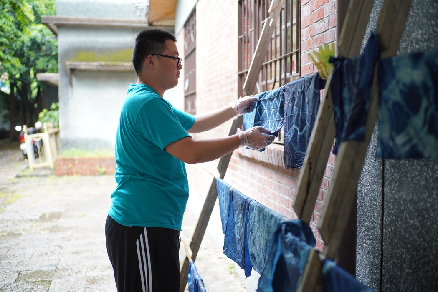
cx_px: 219
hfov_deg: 54.4
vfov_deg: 37.9
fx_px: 426
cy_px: 146
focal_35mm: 35
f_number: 2.8
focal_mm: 35
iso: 640
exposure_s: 1/320
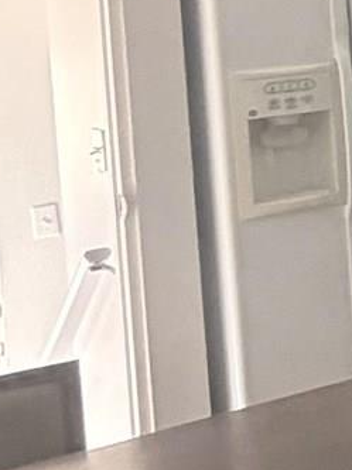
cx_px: 1176
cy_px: -21
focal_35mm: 97
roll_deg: +3.7
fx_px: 1318
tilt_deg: -0.6
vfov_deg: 19.6
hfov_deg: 9.7
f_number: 2.2
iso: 320
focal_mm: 2.22
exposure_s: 1/60
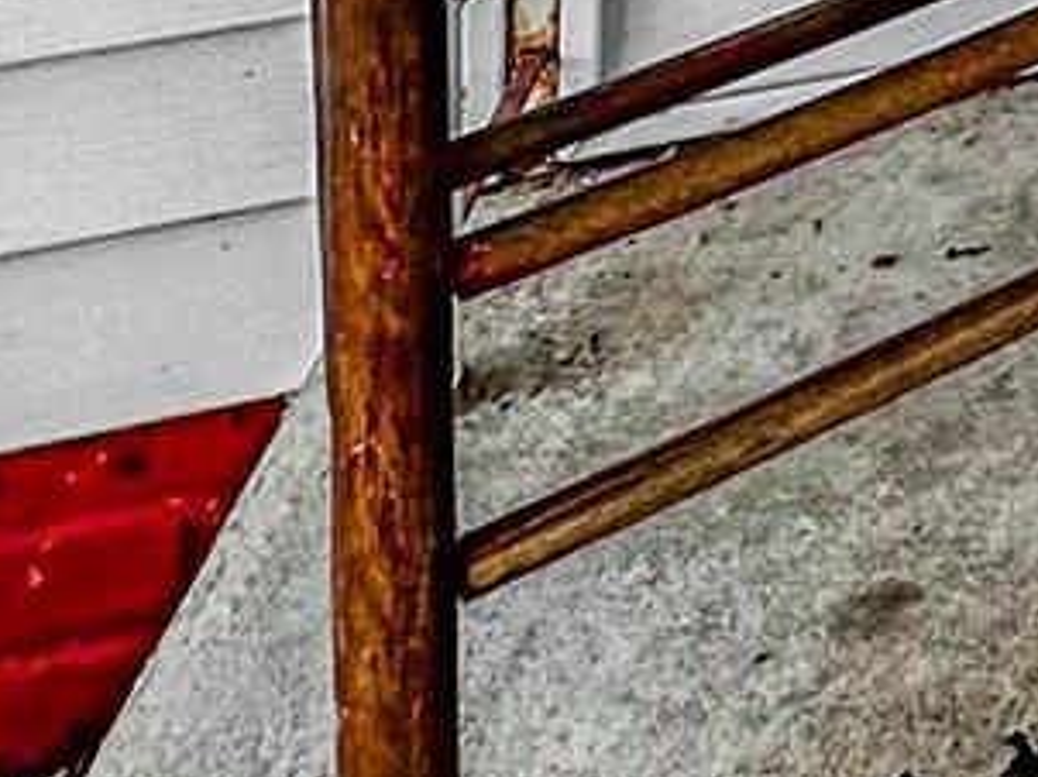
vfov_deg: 10.6
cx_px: 2444
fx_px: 2846
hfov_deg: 14.4
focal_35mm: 95
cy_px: -1564
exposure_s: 1/230
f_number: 2.2
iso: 40
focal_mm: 2.22
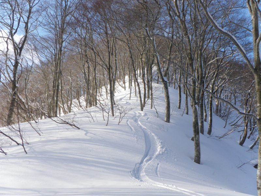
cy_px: 98
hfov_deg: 52.6
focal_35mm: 35
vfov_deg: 40.7
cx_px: 130
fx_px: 264
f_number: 6.3
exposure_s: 1/160
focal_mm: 6.2
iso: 64
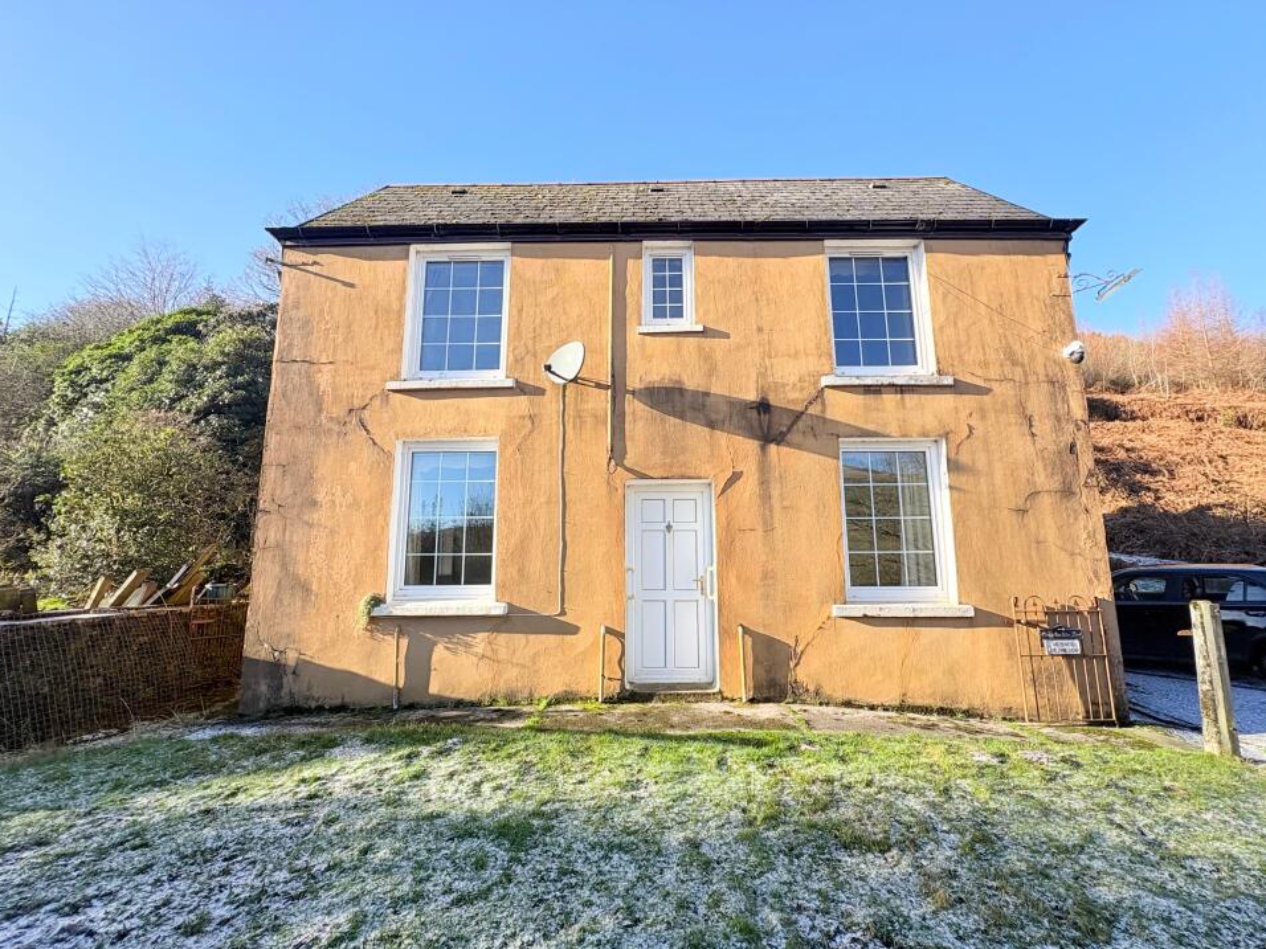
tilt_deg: +9.2
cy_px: 486
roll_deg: +0.7
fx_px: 549
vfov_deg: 81.7
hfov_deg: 98.2
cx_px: 648
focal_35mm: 15
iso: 50
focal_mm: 2.22
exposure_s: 1/727
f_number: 2.2
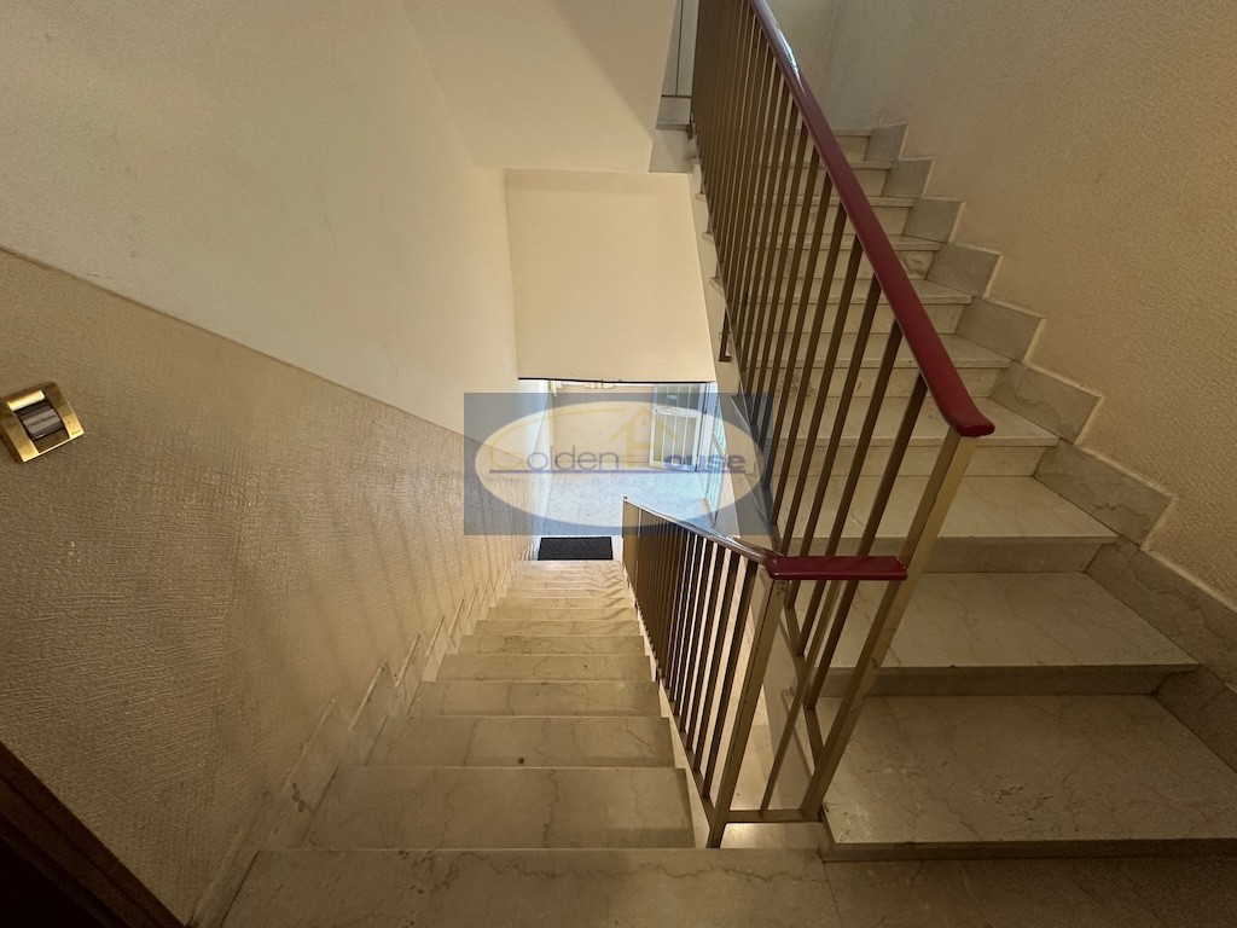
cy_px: 464
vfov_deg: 85.7
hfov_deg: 102.1
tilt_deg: -29.4
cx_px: 618
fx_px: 500
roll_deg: -1.7
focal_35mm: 14
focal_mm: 2.22
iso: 250
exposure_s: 1/50
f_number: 2.2
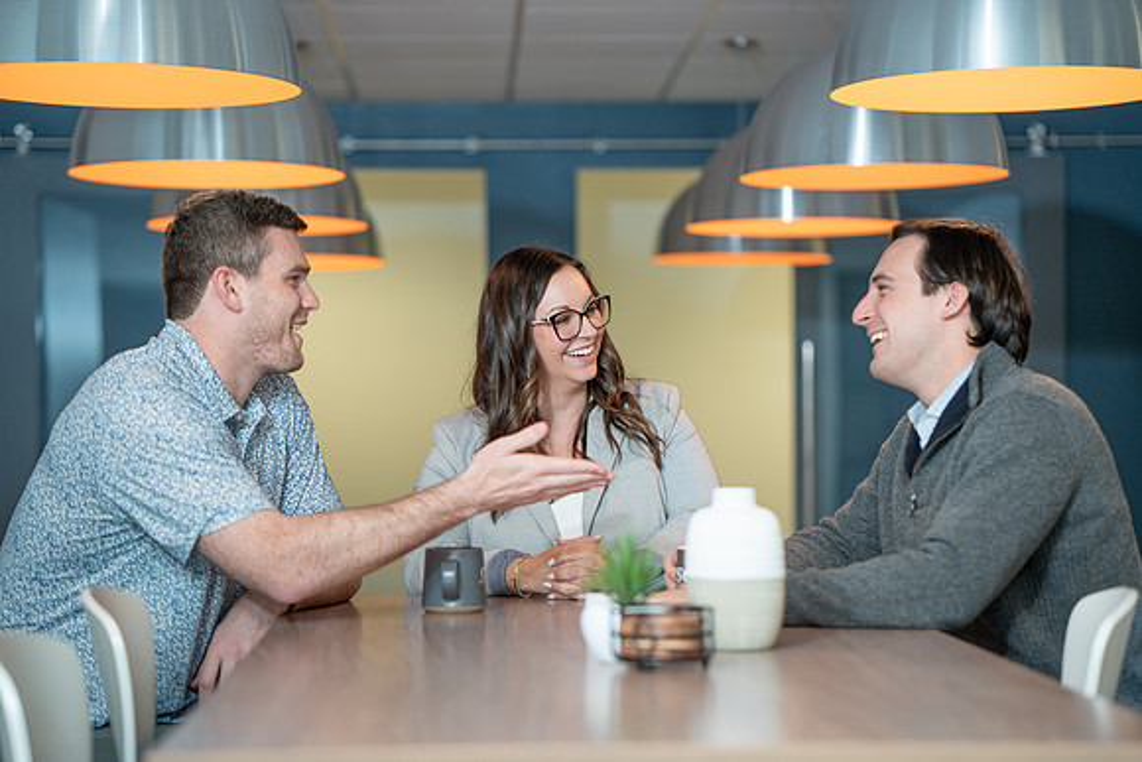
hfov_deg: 23.8
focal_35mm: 85
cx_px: 571
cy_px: 381
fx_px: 2711
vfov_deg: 16.0
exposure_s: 1/250
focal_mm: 85
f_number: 2.2
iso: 200
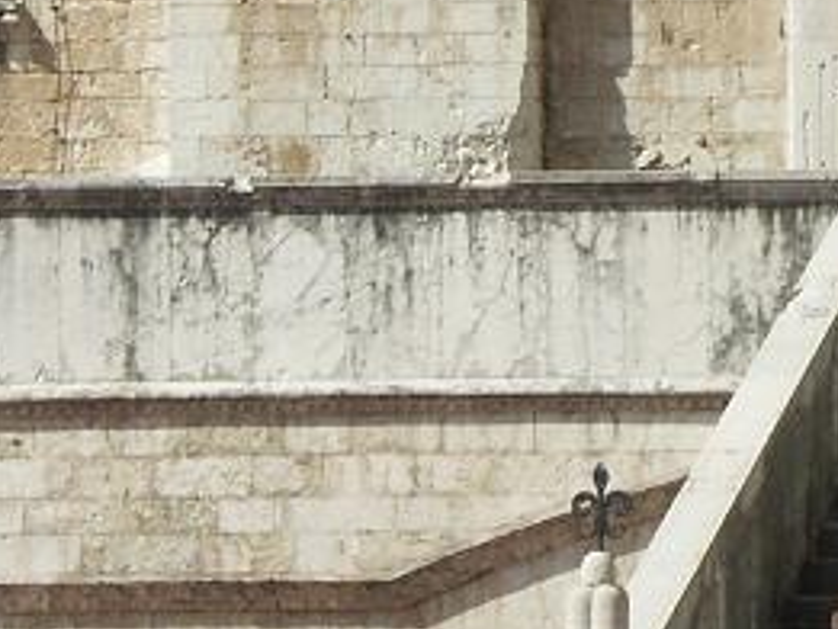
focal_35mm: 483
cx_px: 1316
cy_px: 154
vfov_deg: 3.1
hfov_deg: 4.1
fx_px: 11698
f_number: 6.3
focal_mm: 31.36
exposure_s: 1/640
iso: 64
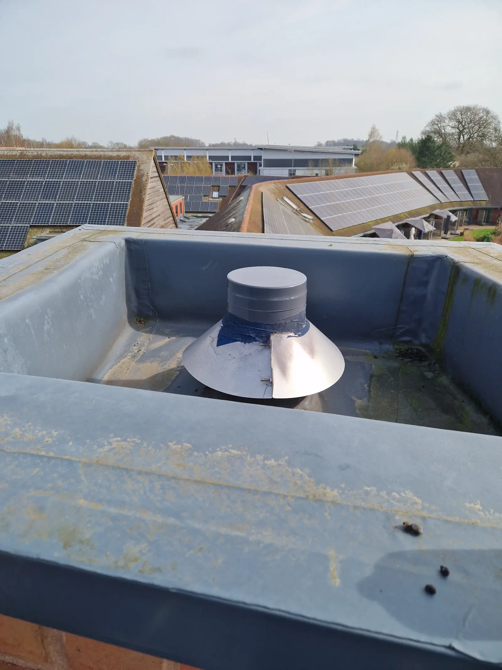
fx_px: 445
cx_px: 251
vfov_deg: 73.9
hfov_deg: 58.9
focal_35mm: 23
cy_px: 335
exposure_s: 1/1229
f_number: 1.8
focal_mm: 5.4
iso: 50
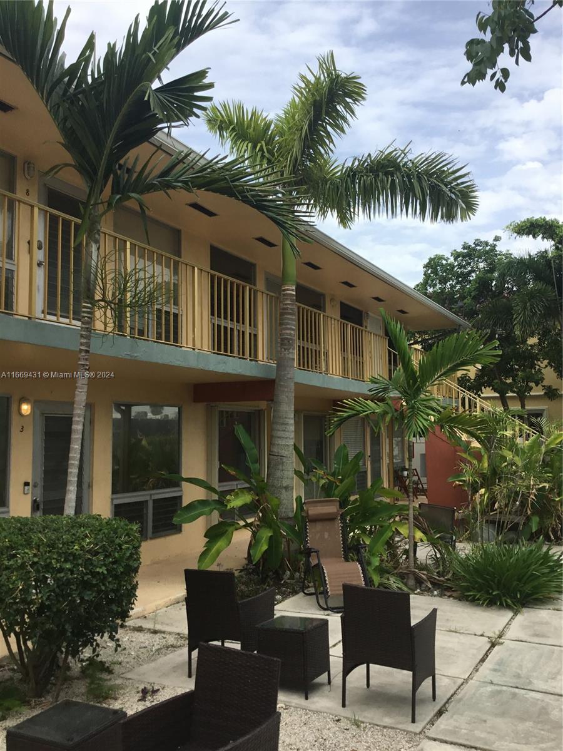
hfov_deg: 45.4
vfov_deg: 58.4
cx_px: 282
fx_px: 672
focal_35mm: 31
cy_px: 376
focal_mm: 3.3
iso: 25
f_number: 2.4
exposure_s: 1/433
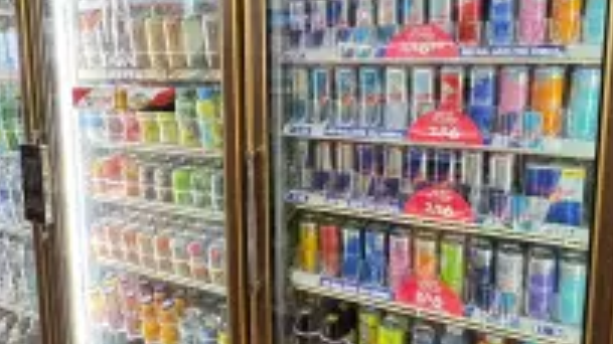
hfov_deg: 64.1
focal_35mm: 30
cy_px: 124
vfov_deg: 38.6
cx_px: 272
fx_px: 487
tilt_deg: -6.7
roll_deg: -1.1
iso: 250
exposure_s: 1/60
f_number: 2.2
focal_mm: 2.22
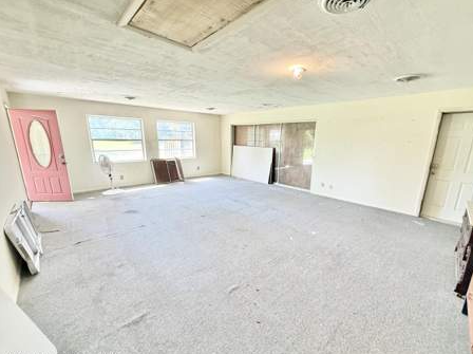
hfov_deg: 98.1
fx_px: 205
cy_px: 185
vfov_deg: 81.6
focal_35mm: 15
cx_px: 251
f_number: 2.2
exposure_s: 1/60
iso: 400
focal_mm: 2.22
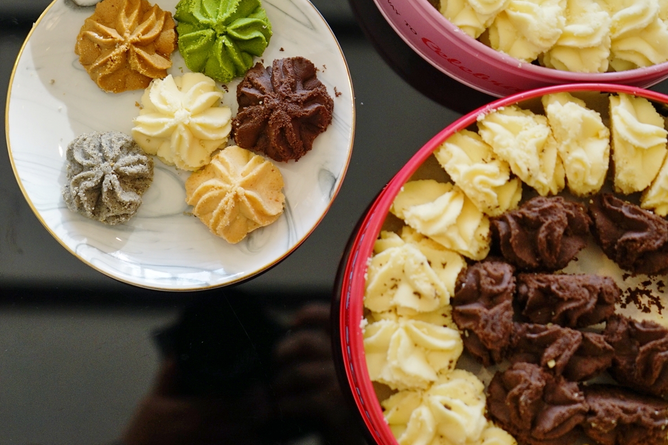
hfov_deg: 23.5
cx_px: 192
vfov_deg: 15.8
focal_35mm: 86
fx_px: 1596
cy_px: 80
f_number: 4.5
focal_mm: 49
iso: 320
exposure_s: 1/60
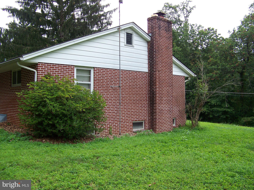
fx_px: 264
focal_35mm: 36
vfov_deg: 39.7
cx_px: 127
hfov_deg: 51.4
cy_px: 95
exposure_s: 1/320
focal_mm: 5.85
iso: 64
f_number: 2.8
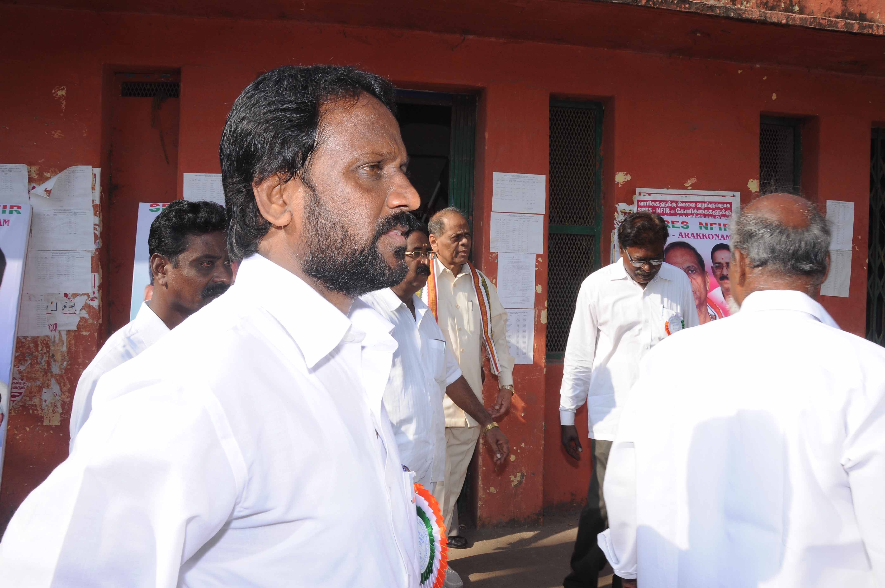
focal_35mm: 27
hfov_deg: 67.4
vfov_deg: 47.8
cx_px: 442
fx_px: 663
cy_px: 294
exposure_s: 1/125
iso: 250
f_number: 16
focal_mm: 18
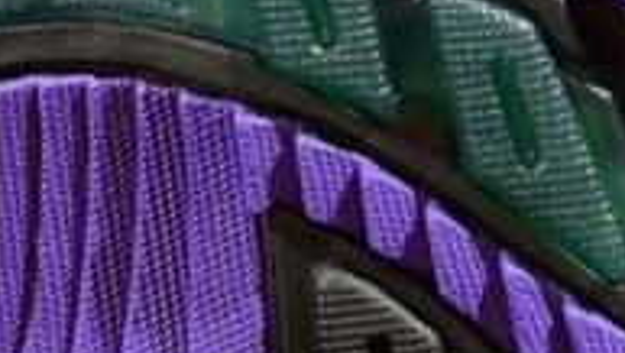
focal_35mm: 333
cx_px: 172
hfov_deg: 6.5
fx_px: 5524
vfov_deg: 3.6
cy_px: -413
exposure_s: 1/6
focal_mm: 60
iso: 100
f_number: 7.1
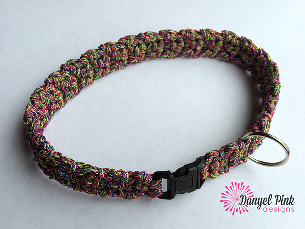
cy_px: 114
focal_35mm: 29
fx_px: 256
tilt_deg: -66.6
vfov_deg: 48.2
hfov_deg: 61.7
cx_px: 152
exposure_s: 1/193
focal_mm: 4.15
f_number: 2.2
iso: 32
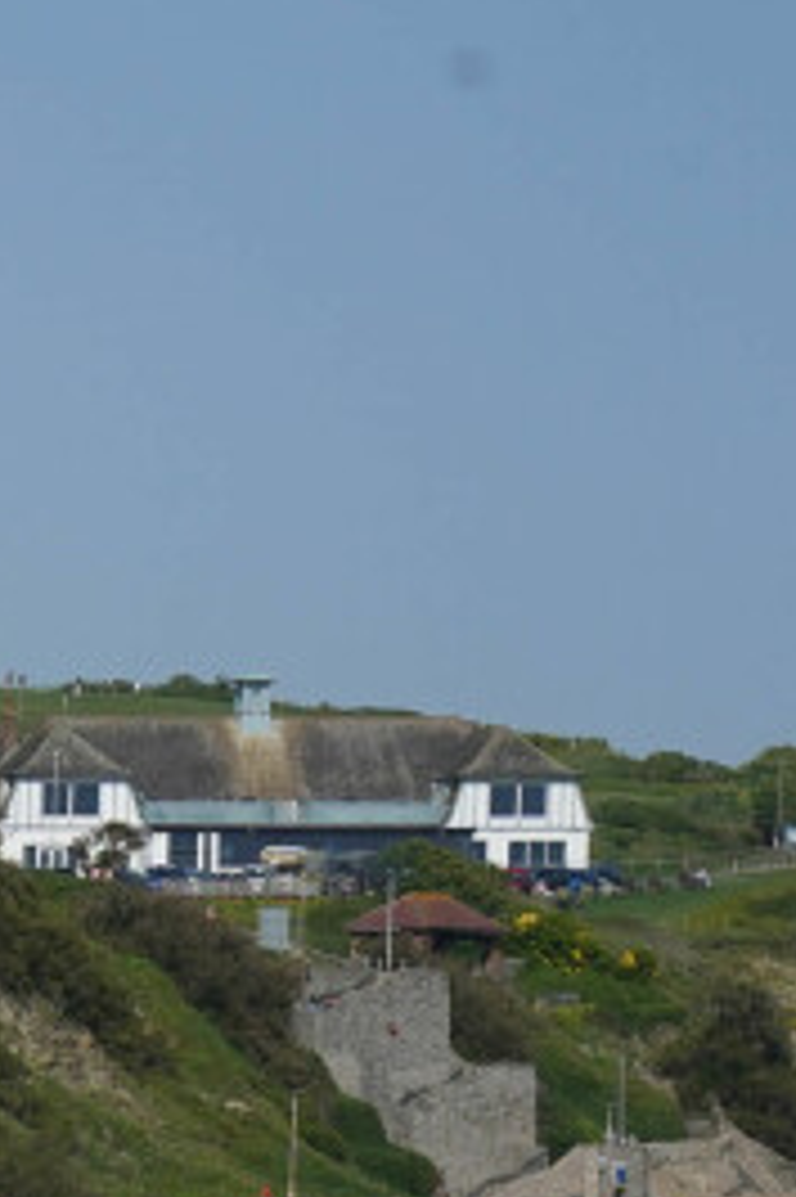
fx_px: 8567
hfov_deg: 5.1
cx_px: -1385
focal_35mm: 258
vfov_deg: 7.9
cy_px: 1469
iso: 500
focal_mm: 67
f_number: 9
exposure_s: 1/1600
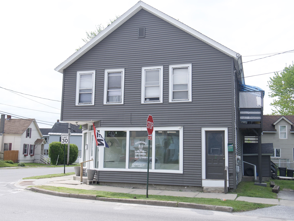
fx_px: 340
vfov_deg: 36.0
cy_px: 110
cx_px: 147
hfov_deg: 46.8
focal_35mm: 40
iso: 200
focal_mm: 20
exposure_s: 1/500
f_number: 5
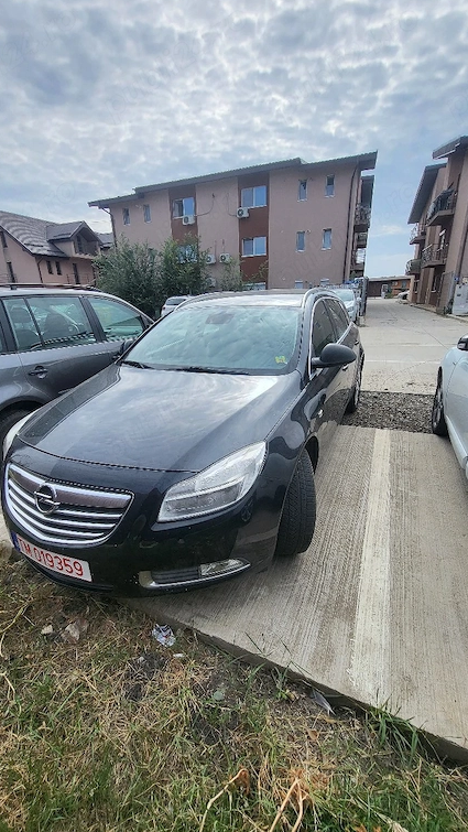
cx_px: 219
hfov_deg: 70.5
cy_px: 433
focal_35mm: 15
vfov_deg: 102.9
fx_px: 331
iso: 32
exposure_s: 1/1111
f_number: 2.2
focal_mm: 1.74
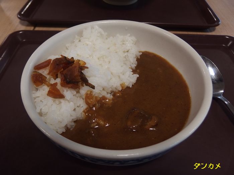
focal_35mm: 26
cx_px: 117
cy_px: 88
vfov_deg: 53.1
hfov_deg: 67.3
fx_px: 176
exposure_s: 1/125
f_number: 2
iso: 160
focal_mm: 4.7
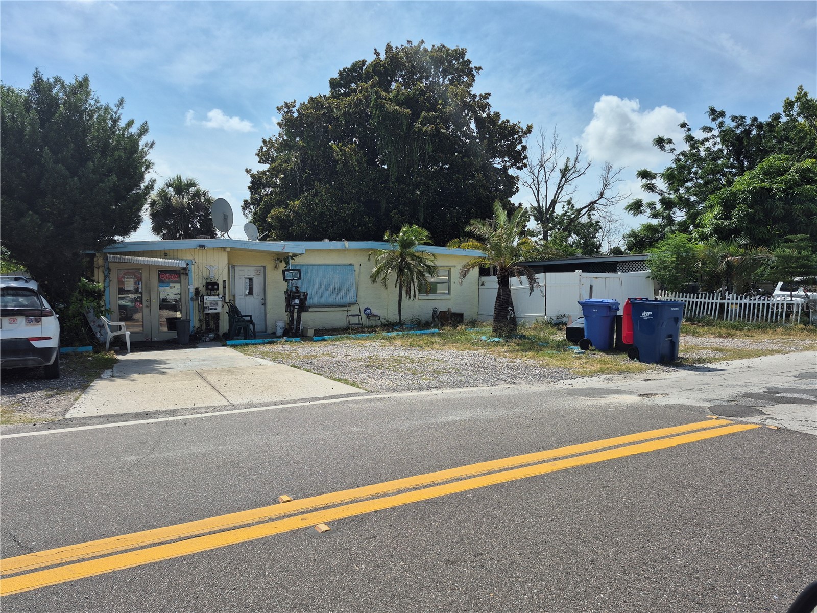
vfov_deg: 58.9
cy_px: 306
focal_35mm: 23
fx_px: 543
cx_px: 408
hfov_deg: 73.9
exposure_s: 1/2840
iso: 25
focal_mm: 5.4
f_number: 1.8
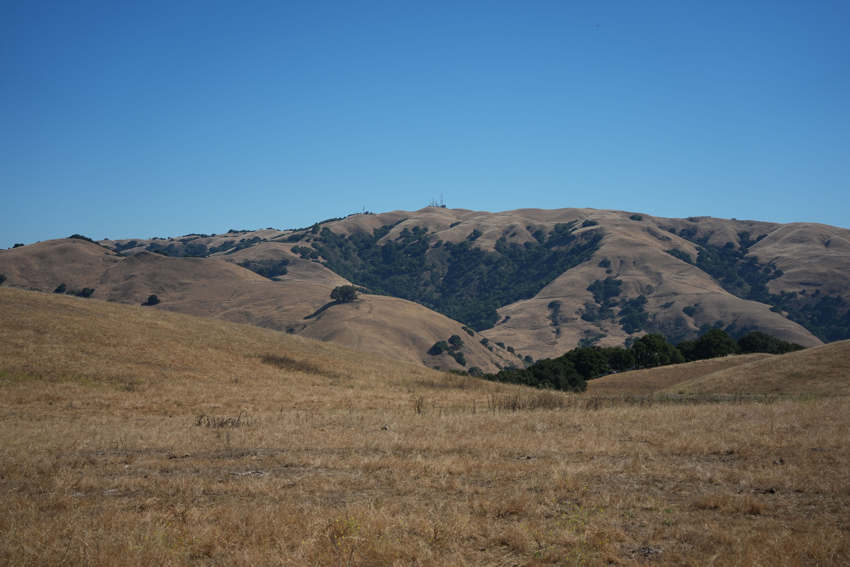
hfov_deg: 39.6
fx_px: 1180
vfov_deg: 27.0
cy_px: 284
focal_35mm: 50
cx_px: 425
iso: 250
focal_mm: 50
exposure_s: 1/2500
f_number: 4.5
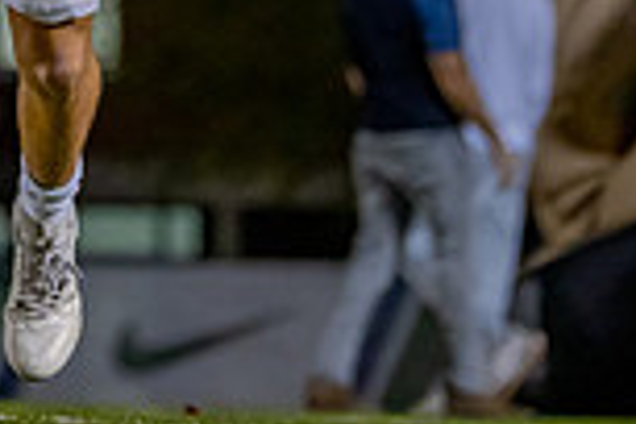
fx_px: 9027
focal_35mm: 511
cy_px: -415
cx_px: -246
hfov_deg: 4.0
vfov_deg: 2.7
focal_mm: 126
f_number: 2.8
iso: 3200
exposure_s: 1/1000
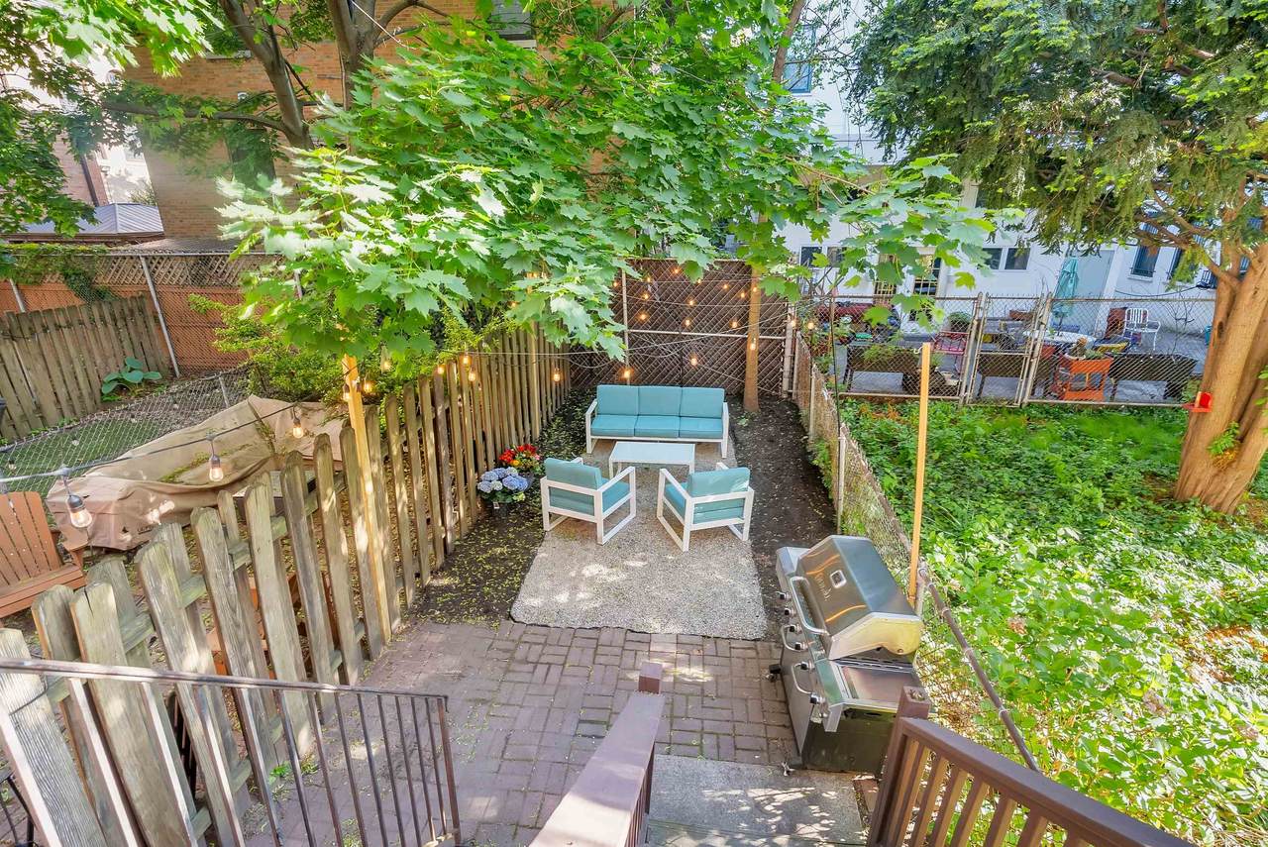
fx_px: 564
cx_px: 634
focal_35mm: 16
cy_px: 424
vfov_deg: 73.8
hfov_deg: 96.7
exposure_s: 1/30
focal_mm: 16
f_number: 8
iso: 100
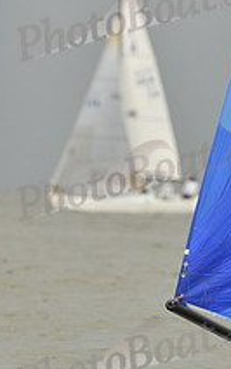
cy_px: 242
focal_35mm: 944
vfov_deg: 2.2
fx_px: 9515
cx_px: 353
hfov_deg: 1.4
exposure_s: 1/1000
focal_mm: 340
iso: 400
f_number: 7.1
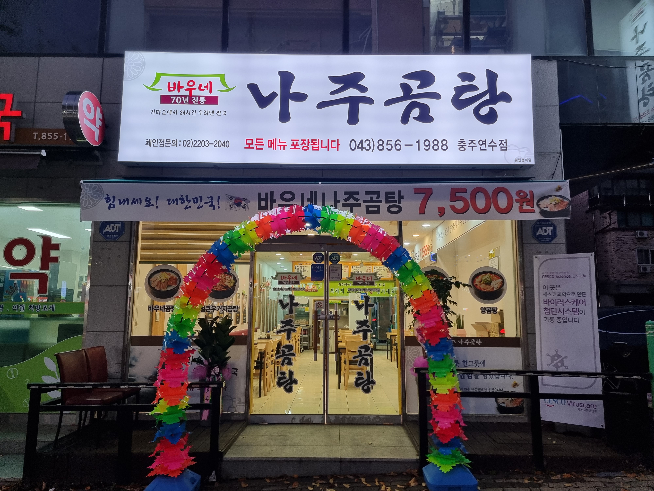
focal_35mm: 24
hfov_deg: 71.6
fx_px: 453
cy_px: 246
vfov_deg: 56.8
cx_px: 327
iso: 100
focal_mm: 6.7
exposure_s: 1/120
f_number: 1.8
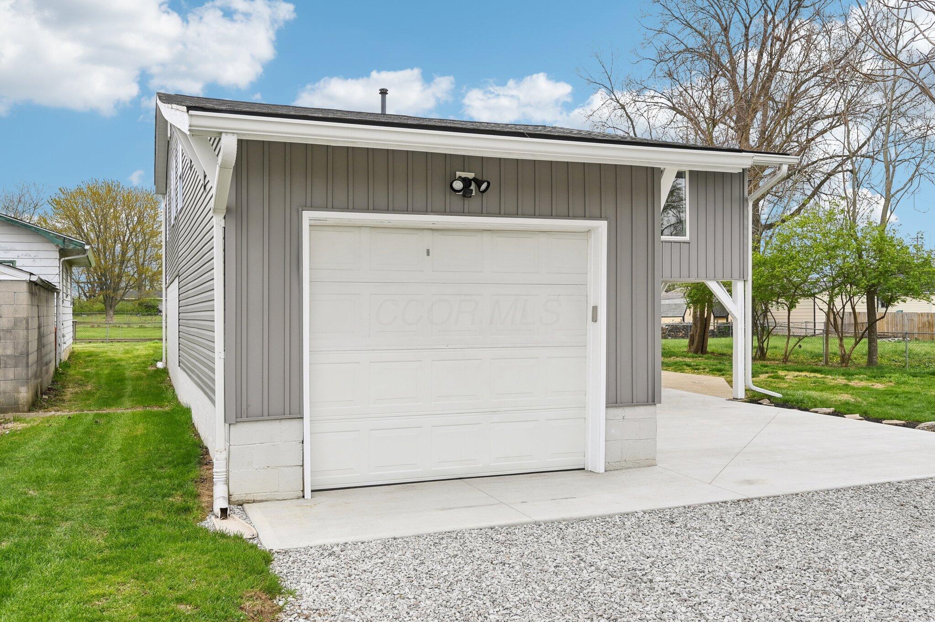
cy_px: 311
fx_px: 779
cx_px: 468
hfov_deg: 62.0
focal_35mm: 30
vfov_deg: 43.5
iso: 400
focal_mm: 30
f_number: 5.6
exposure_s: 1/750
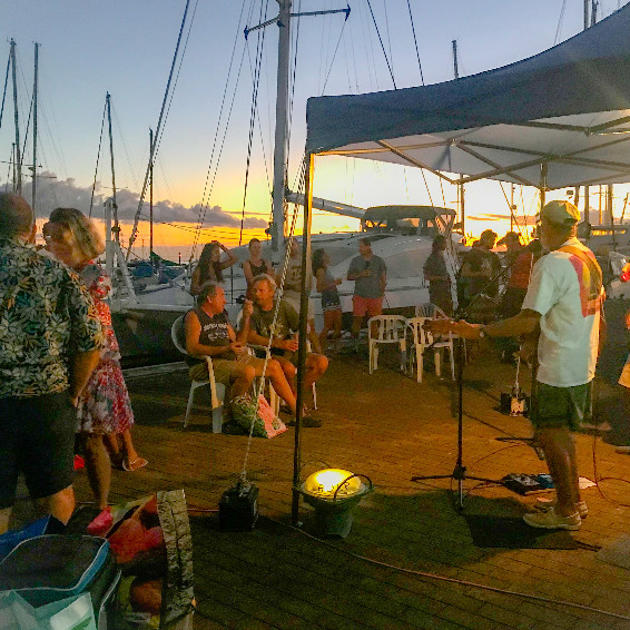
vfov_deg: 47.2
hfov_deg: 47.1
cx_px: 348
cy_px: 323
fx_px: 721
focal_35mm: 35
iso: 80
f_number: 1.8
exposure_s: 1/6
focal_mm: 3.99
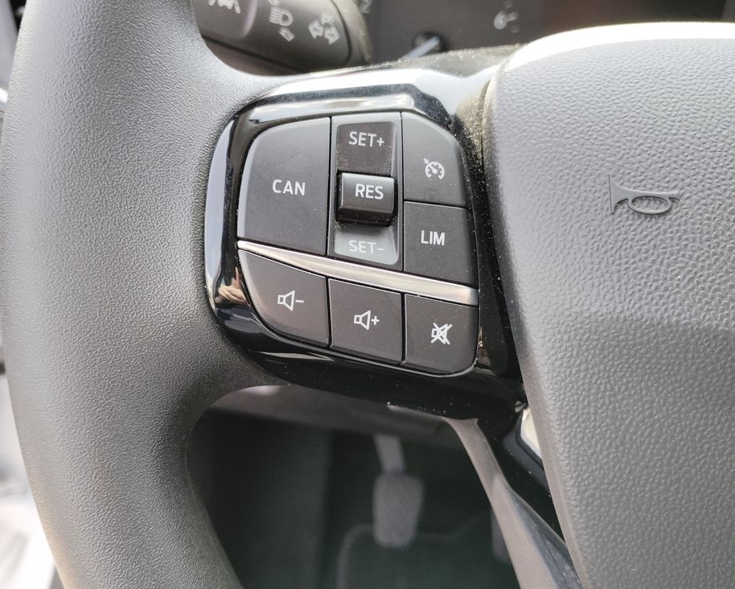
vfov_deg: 47.1
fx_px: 675
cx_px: 349
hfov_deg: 57.1
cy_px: 292
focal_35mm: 31
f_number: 1.8
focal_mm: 4.25
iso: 50
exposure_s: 1/109
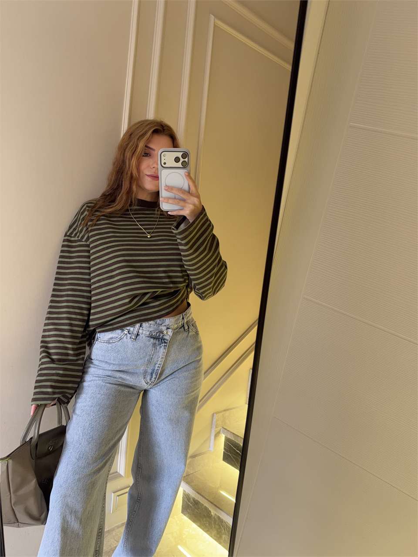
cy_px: 278
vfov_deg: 71.6
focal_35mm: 24
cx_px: 209
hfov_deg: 56.8
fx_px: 386
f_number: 1.8
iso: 250
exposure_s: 1/60
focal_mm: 6.93
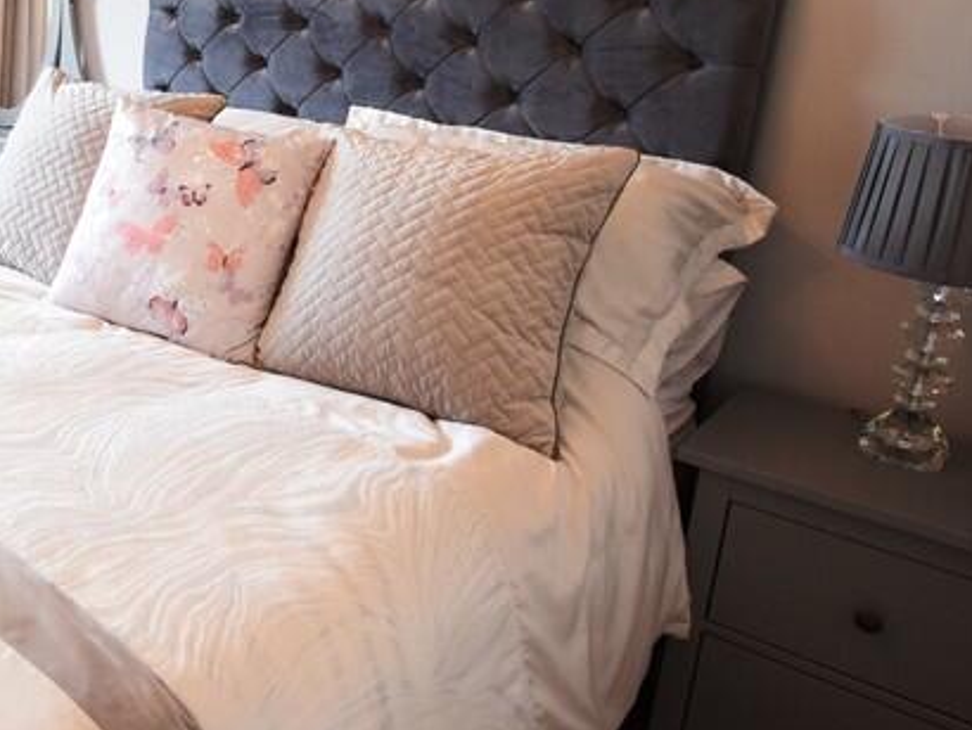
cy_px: 220
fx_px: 1011
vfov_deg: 39.0
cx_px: 36
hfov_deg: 44.8
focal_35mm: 36
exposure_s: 1/60
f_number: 4.5
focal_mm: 10
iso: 1250
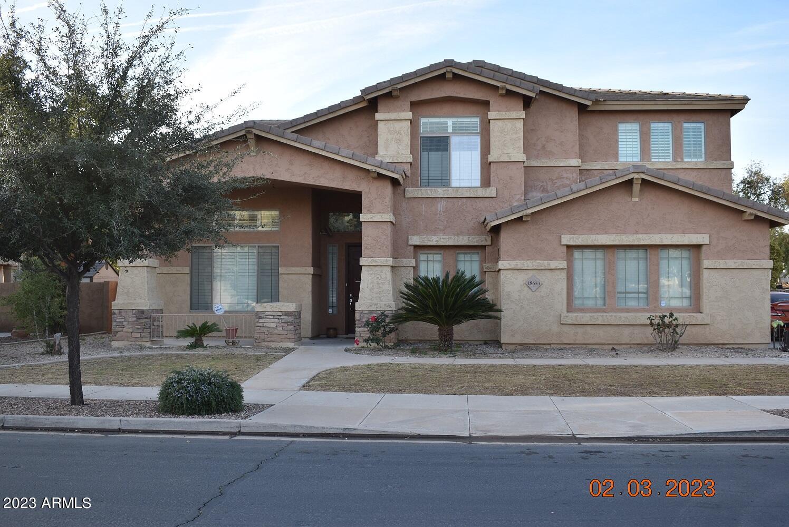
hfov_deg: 53.1
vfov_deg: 36.9
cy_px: 264
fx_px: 790
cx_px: 394
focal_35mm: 36
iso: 100
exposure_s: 1/125
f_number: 5.6
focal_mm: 24
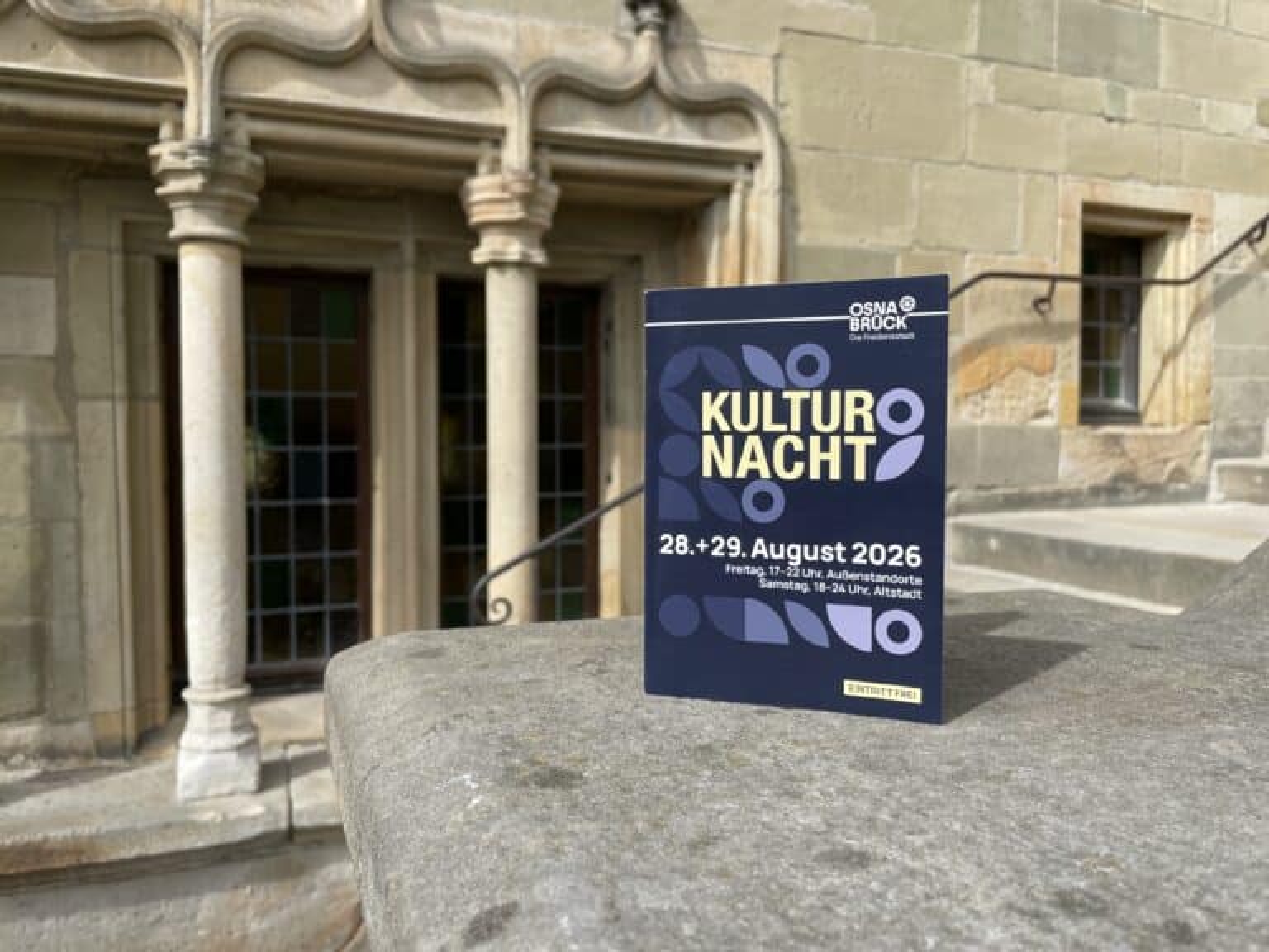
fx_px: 953
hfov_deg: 67.3
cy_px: 476
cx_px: 634
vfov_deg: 53.1
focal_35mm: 26
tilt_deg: -2.1
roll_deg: +0.1
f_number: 1.6
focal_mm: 4.2
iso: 32
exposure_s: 1/1916
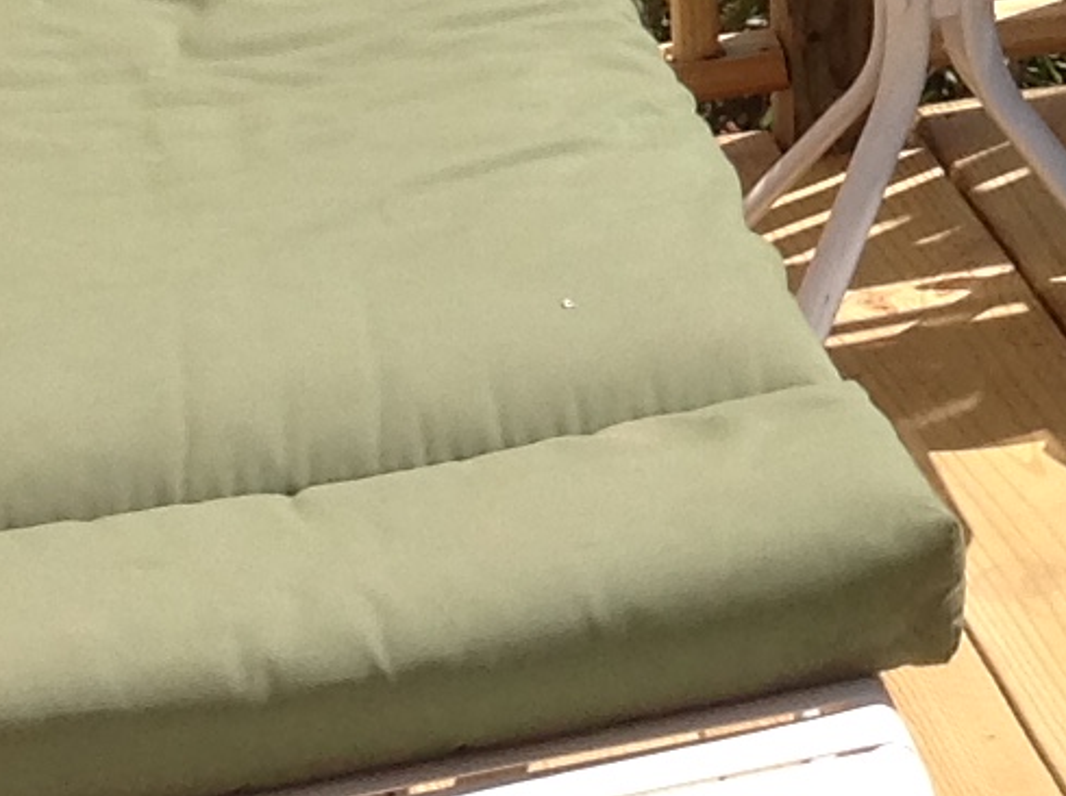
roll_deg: +0.7
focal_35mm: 185
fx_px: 5689
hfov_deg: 10.2
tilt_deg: -11.2
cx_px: 1749
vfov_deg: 7.6
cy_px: -855
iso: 50
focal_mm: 4.28
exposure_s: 1/2160
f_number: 2.4
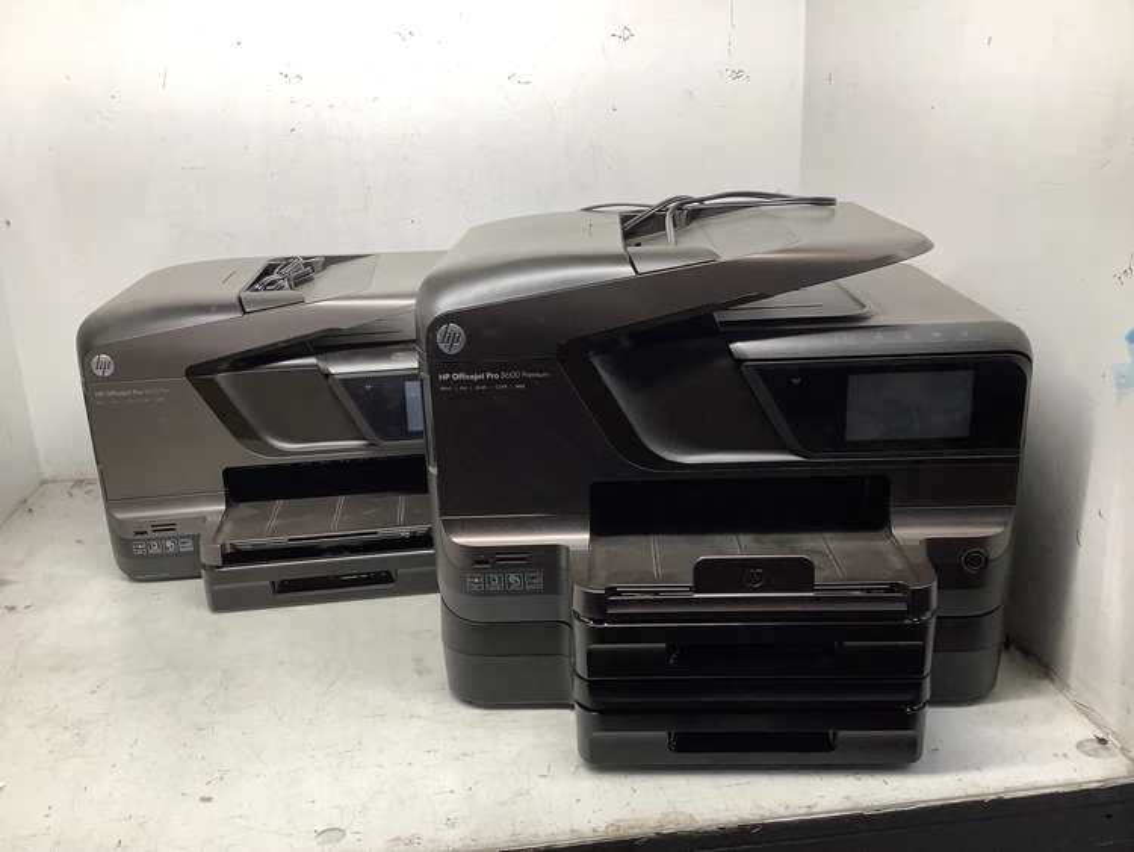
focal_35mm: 31
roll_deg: +0.9
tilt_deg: -17.7
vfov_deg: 45.5
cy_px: 426
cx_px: 567
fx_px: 1016
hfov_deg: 58.3
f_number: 2.4
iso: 50
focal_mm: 3.3
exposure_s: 1/50
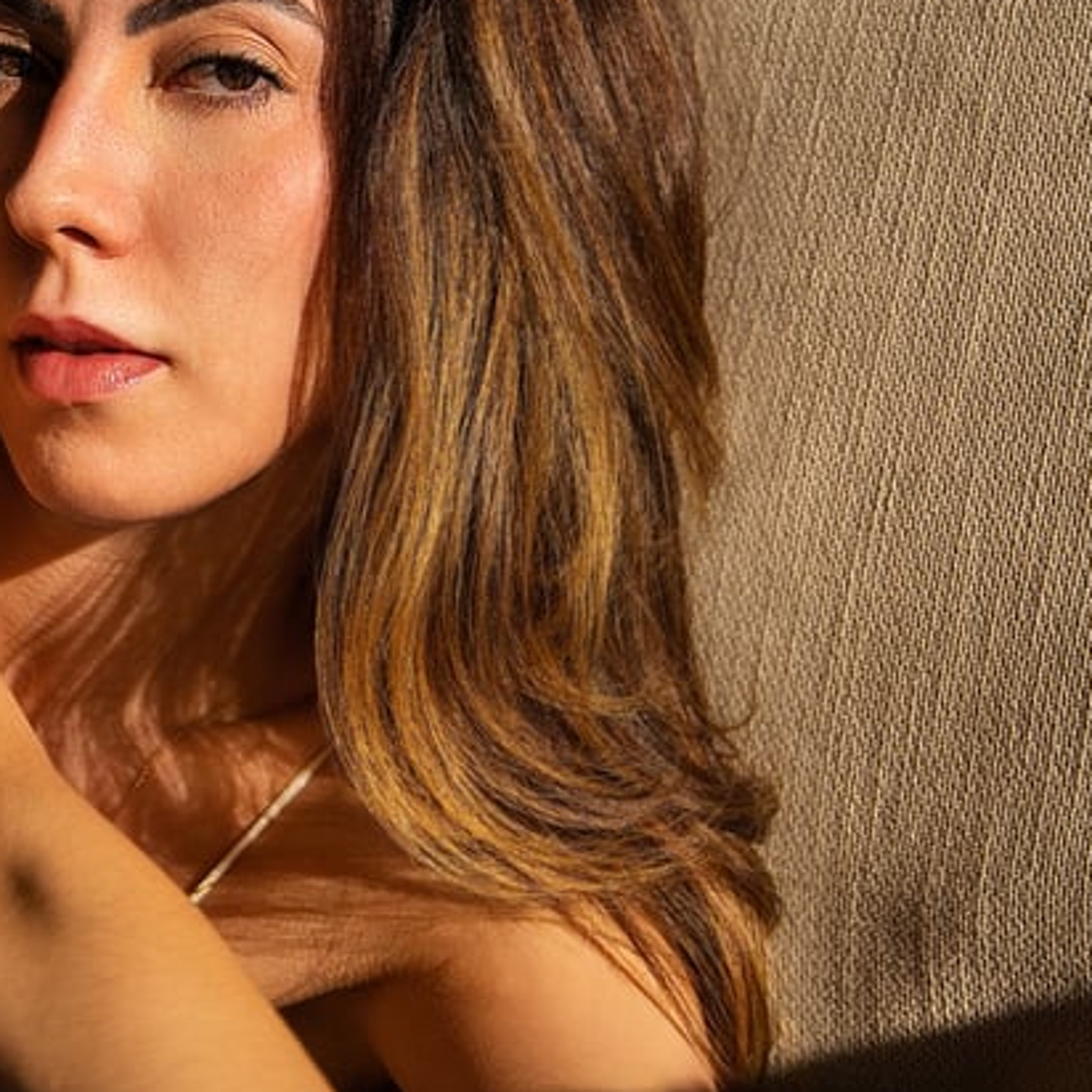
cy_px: 412
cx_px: -268
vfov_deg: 14.1
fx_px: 4426
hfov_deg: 13.6
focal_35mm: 124
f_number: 2.8
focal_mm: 47
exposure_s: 1/6400
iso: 100
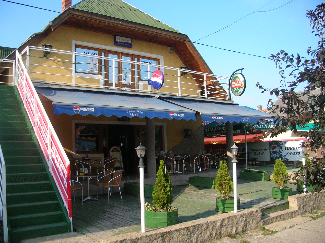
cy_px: 122
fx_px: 328
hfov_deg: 52.7
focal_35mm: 35
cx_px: 162
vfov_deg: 40.6
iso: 50
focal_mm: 5.8
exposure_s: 1/498
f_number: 2.8
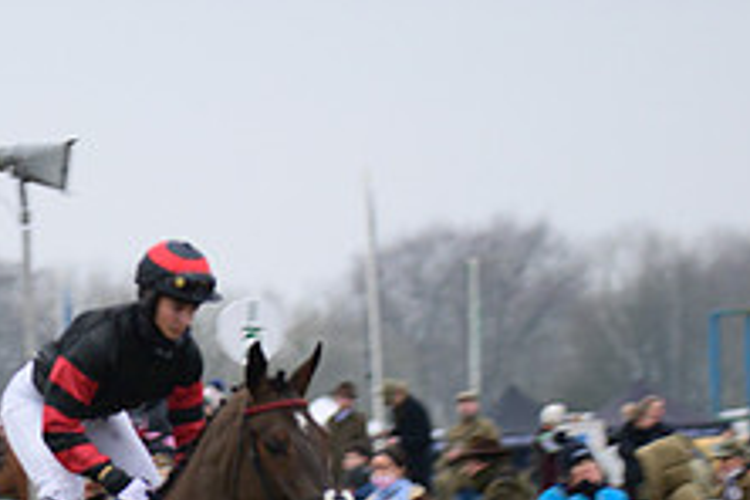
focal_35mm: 379
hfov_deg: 5.4
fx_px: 7895
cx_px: 51
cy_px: 618
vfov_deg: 3.6
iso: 1250
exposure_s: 1/200
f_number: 4
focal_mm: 145
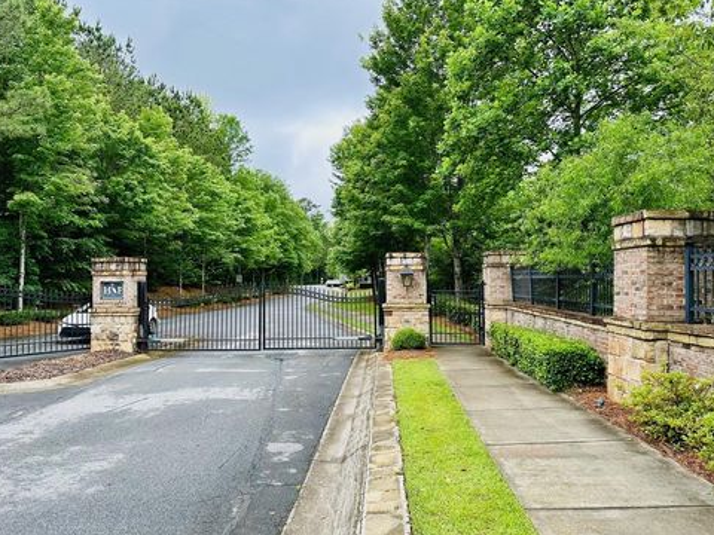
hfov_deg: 69.4
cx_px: 357
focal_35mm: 25
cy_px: 268
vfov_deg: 54.9
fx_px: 516
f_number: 1.78
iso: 80
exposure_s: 1/549
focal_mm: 6.86
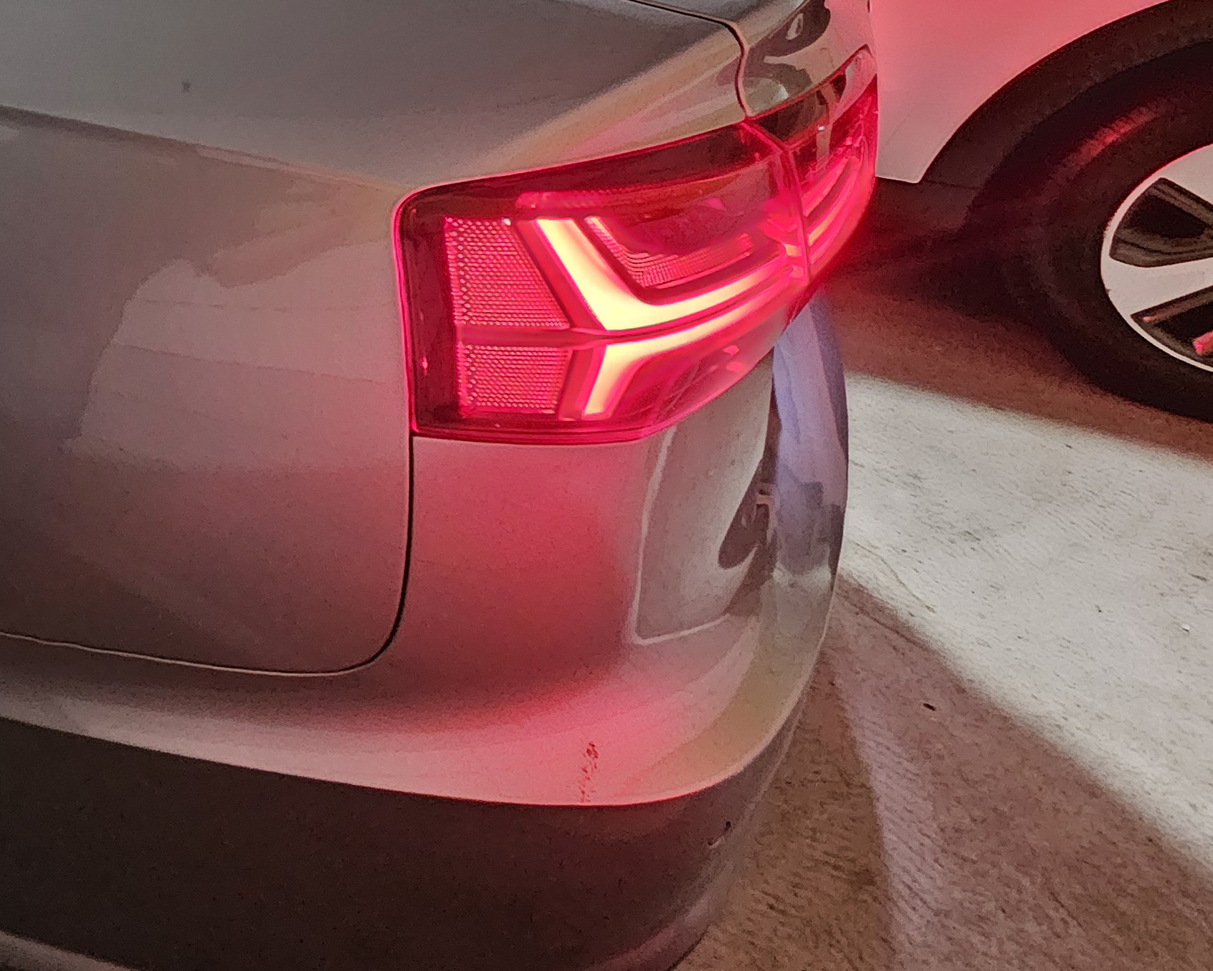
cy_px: 158
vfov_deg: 45.4
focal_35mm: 30
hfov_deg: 42.6
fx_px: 1077
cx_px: -186
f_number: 2.2
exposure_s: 1/24
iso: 1000
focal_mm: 2.2
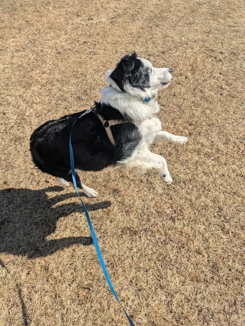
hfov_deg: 51.4
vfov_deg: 65.3
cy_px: 163
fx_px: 255
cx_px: 122
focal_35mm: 27
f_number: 1.73
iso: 49
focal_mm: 4.38
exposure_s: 1/5848
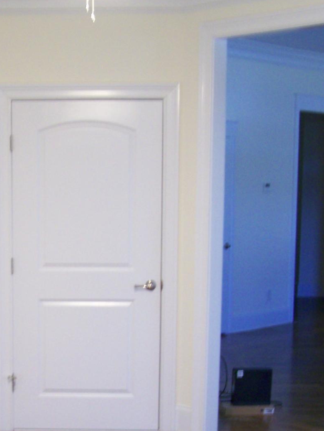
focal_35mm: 73
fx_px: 911
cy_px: 344
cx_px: 27
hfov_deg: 19.8
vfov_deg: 26.2
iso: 160
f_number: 2.8
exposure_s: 1/8
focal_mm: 6.3
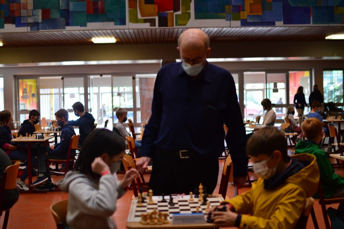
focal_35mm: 52
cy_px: 114
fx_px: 501
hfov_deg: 37.9
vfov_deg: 25.7
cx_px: 172
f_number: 1.8
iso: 125
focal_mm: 35
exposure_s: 1/60
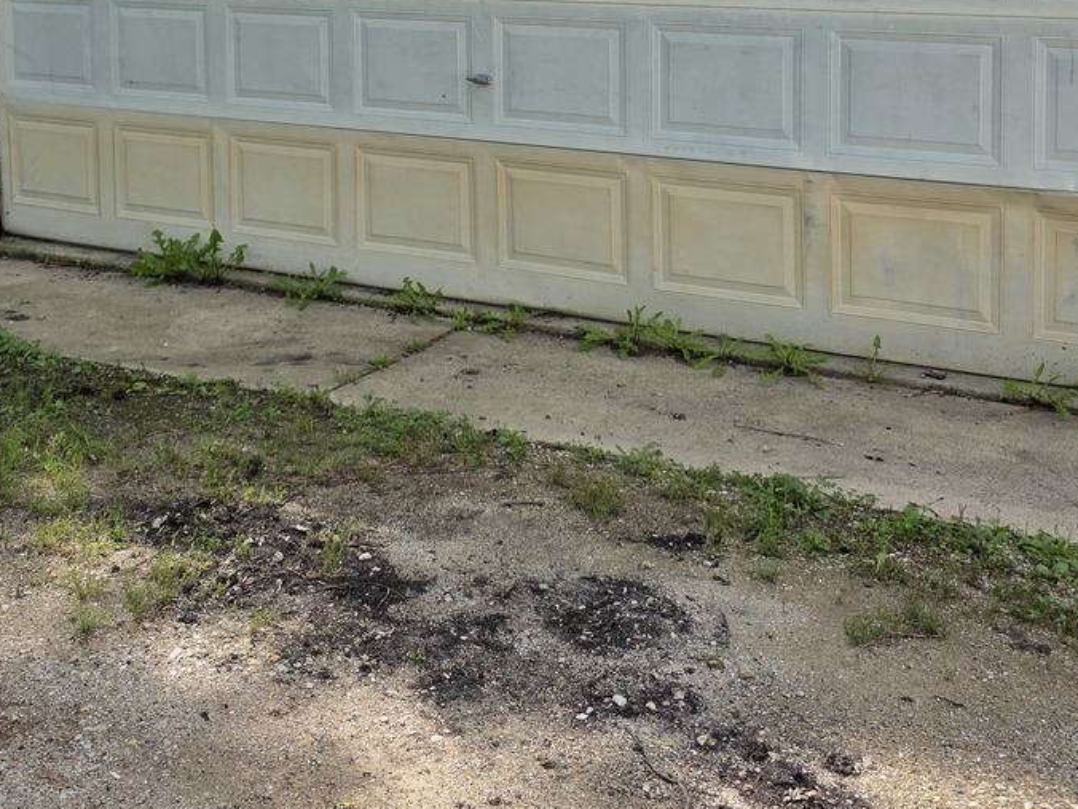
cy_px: -16
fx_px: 1526
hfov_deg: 38.9
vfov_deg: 27.8
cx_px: 488
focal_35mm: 49
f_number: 1.7
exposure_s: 1/3972
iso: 80
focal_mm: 6.3
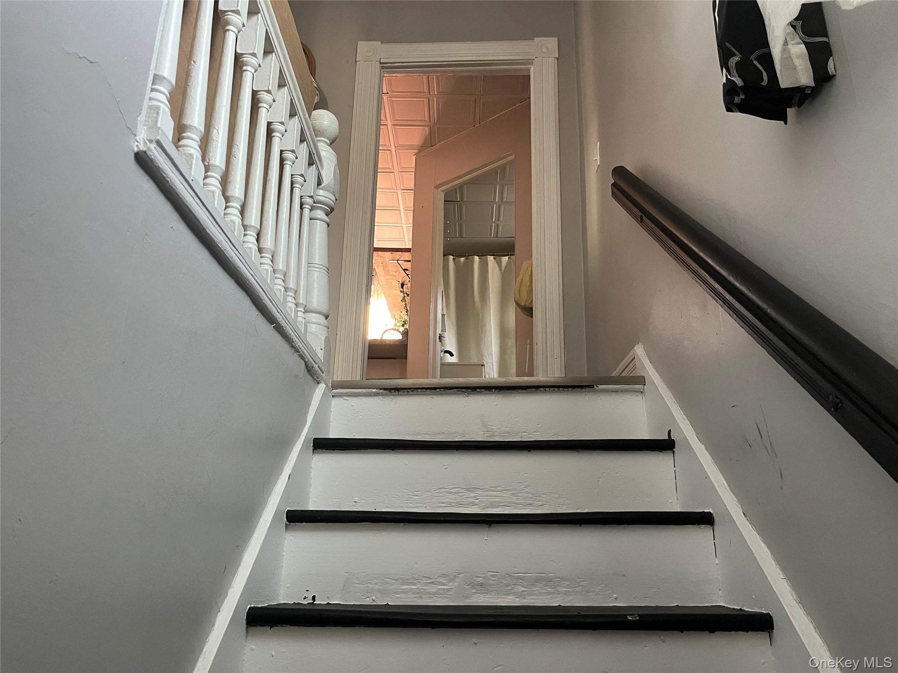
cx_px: 449
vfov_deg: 53.1
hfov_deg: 67.3
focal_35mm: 26
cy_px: 336
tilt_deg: +19.5
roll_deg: -1.5
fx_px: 674
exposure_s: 1/60
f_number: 1.6
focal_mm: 5.1
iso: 320
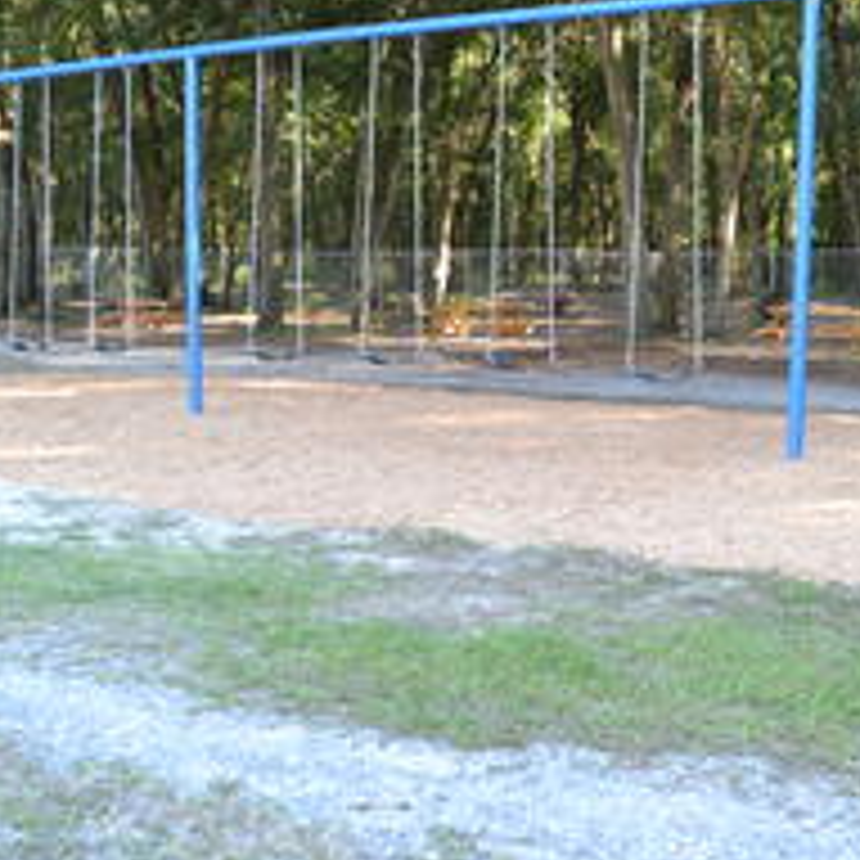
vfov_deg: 35.1
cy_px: 317
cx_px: 635
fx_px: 1349
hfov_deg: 34.7
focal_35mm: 48
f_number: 4.5
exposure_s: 1/80
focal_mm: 18
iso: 400
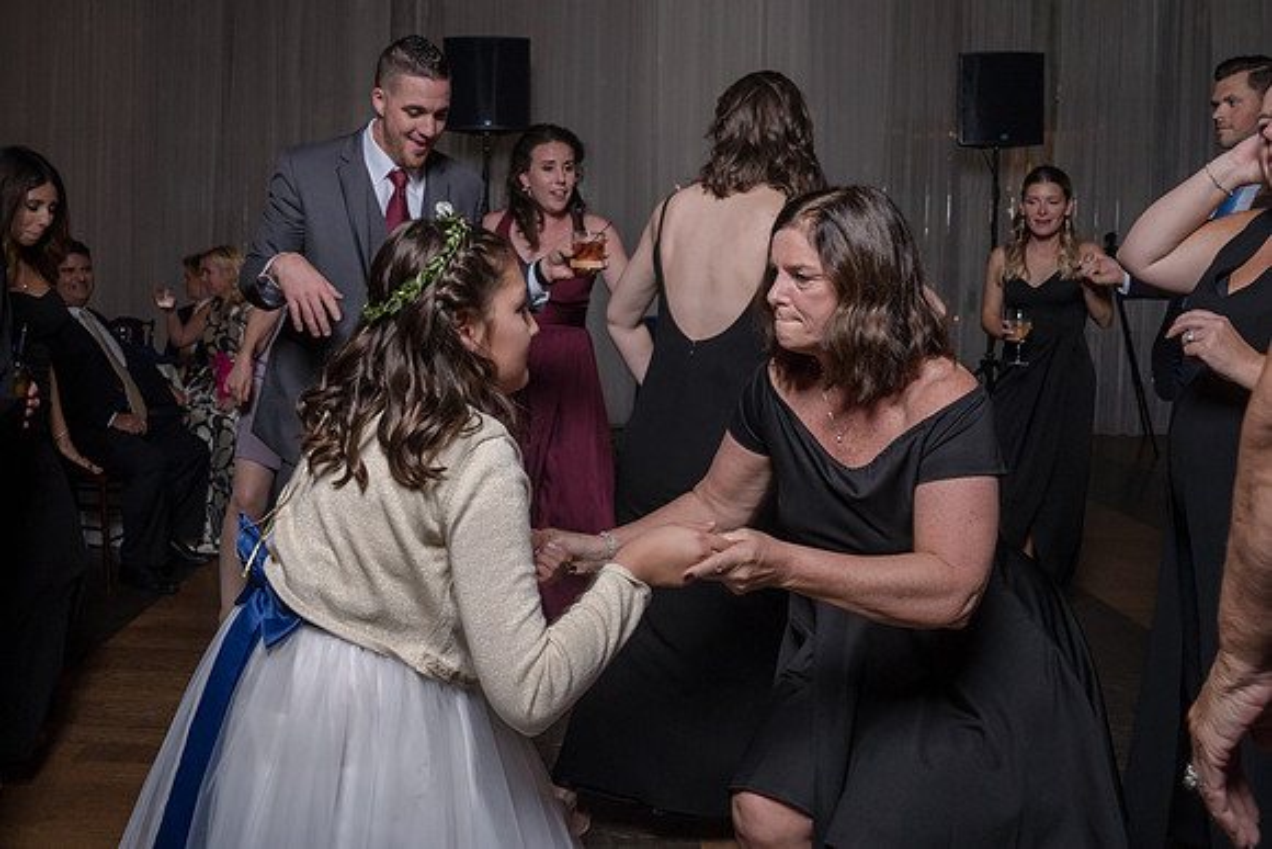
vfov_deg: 44.7
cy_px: 347
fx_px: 1028
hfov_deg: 63.3
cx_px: 562
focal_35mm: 29
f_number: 5.6
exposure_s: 1/100
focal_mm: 24
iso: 2000
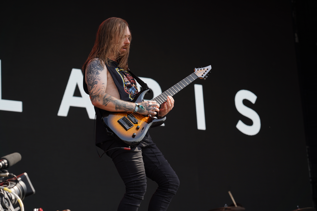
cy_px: 106
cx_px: 158
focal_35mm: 105
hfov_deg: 19.5
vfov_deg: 13.0
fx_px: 925
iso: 100
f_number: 5.6
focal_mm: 105
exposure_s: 1/250
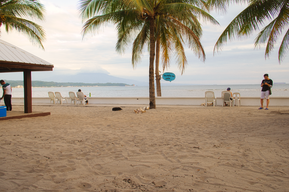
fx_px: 289
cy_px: 96
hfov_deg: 53.1
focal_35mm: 36
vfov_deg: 36.9
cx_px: 144
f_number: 5.6
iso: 200
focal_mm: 24
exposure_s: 1/60
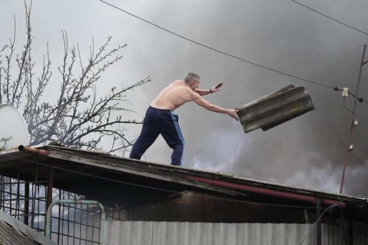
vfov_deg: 6.0
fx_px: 2341
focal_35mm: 229
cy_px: 122
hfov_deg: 9.0
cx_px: 184
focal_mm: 229
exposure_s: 1/1250
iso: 5000
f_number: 5.6
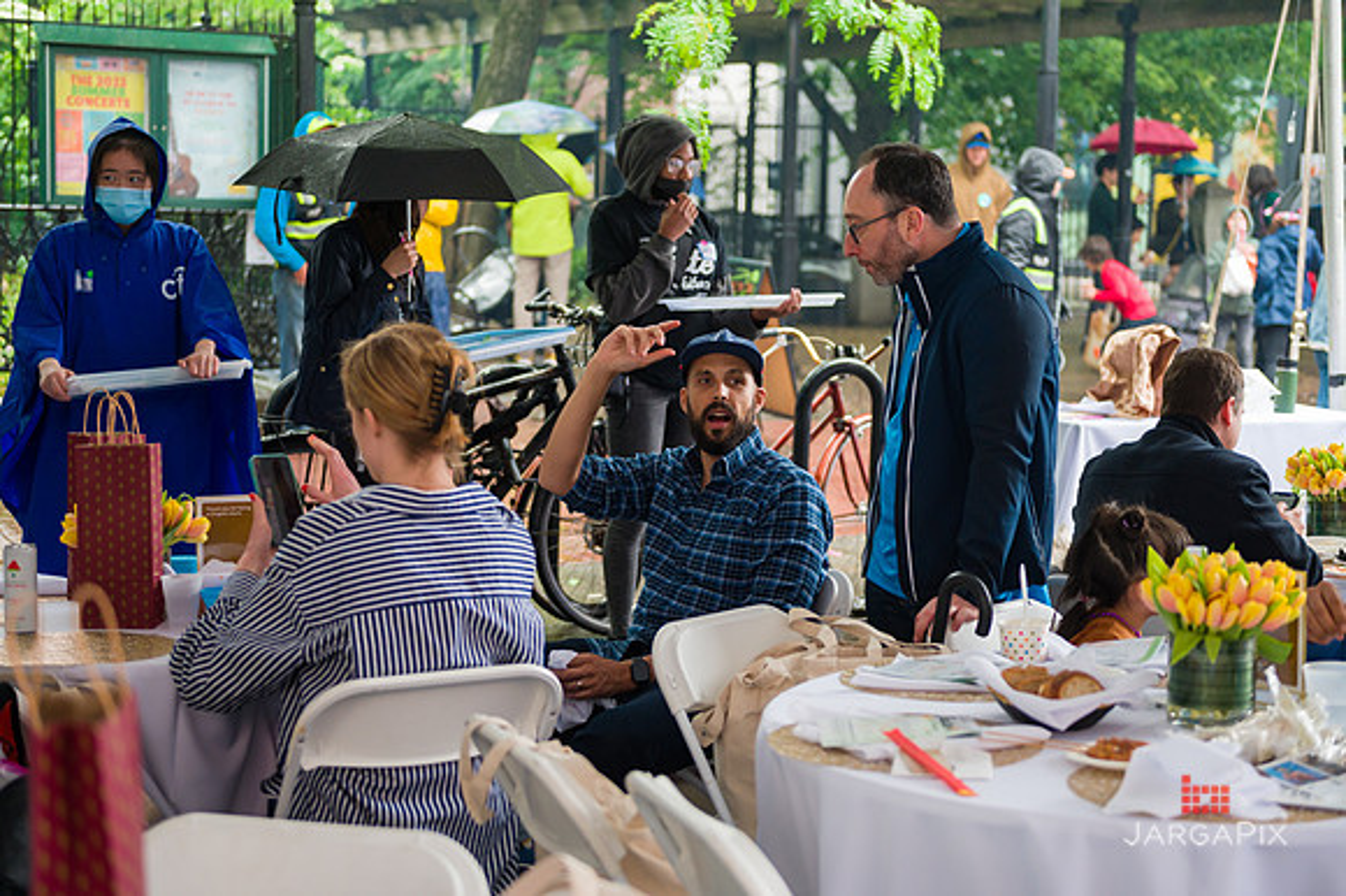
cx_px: 673
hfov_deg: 35.7
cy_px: 448
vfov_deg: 24.2
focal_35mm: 56
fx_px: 2093
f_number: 3.2
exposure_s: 1/250
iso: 1000
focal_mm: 56
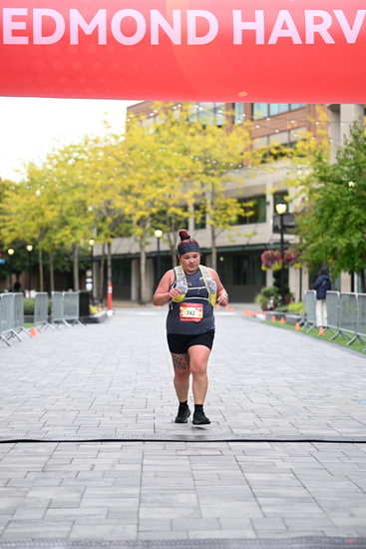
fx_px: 1295
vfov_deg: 23.9
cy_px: 274
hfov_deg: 16.1
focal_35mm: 85
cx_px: 183
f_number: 2.8
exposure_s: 1/2000
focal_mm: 85
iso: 640
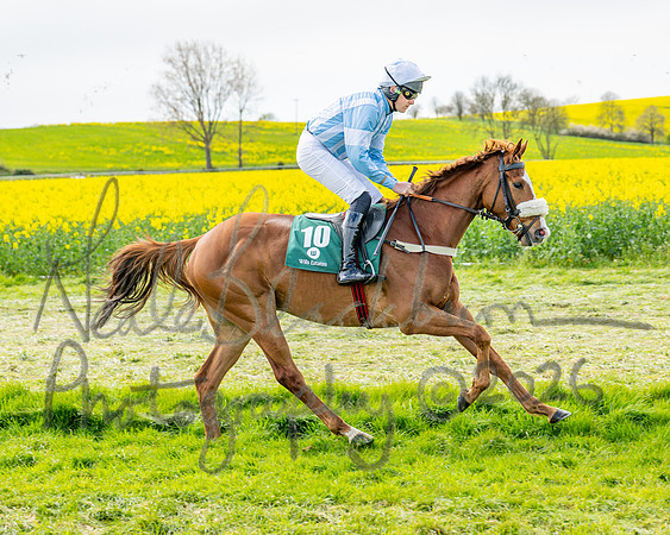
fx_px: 1845
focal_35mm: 93
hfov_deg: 20.6
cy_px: 271
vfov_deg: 16.5
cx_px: 317
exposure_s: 1/1250
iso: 200
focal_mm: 70
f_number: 4
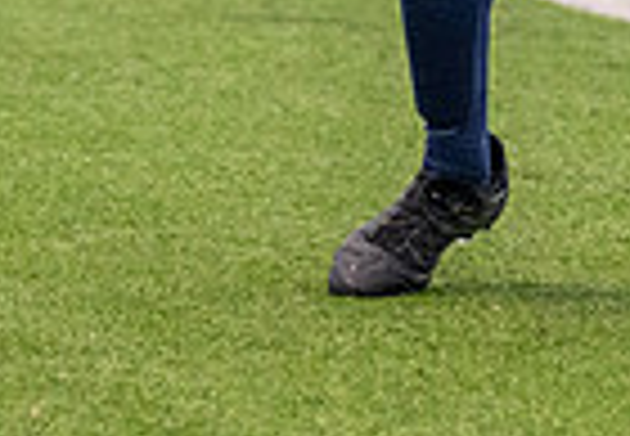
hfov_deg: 2.5
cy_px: -496
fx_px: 14365
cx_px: 686
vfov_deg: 1.7
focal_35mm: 811
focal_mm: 118
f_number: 2.8
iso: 3200
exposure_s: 1/1250
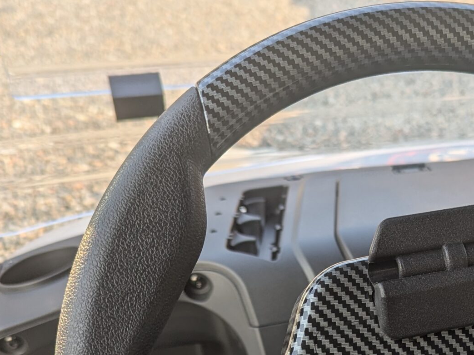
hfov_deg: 31.6
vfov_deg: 23.3
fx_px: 808
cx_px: 397
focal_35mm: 59
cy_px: 394
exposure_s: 1/253
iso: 48
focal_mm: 6.81
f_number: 1.85
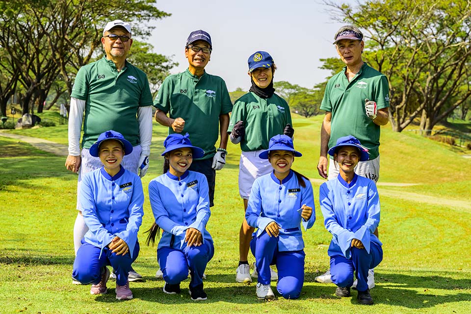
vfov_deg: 24.6
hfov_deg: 36.2
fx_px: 720
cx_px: 236
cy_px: 157
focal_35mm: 55
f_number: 5
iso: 280
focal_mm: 55
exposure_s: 1/1600
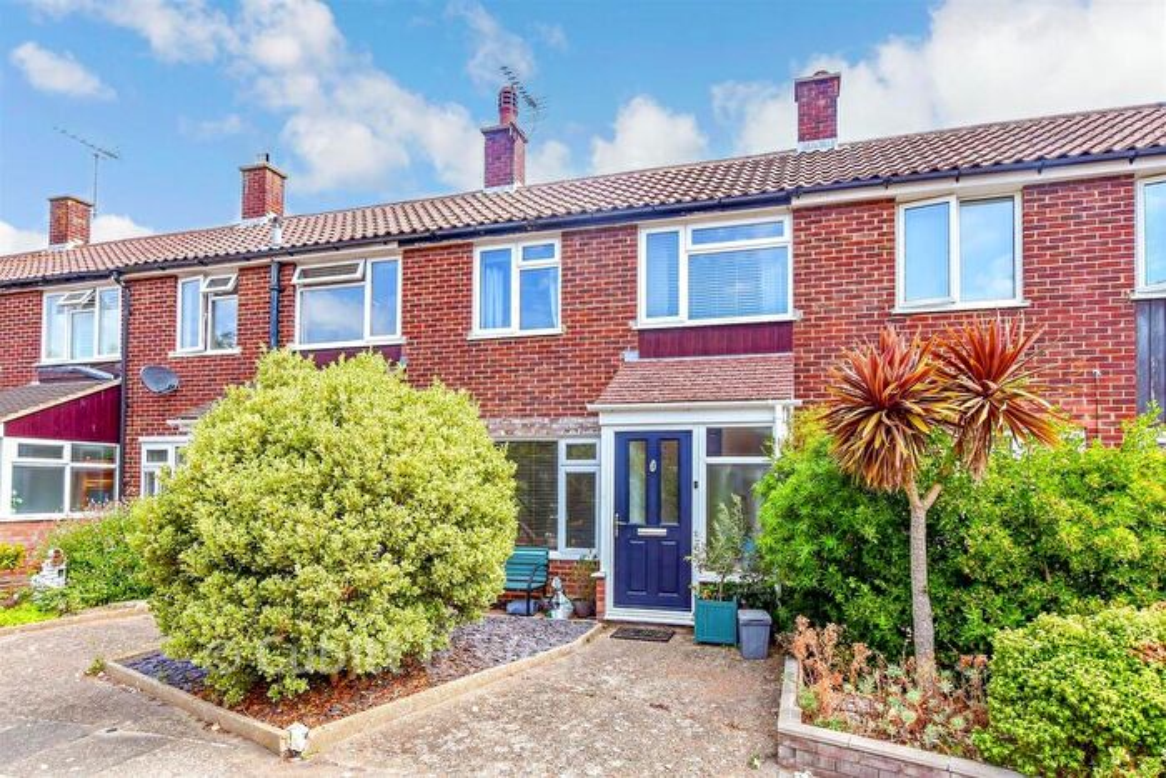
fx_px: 615
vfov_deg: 64.6
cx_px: 583
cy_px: 389
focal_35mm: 19
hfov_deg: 86.9
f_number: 8
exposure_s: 1/200
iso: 250
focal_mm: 13
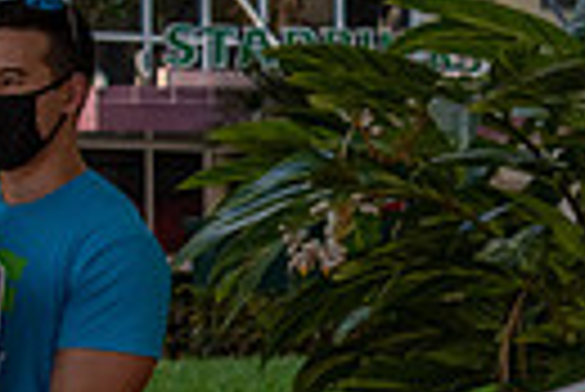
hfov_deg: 5.4
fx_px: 6182
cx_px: 594
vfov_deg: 3.6
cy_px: 309
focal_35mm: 380
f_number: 8
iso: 320
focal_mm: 55
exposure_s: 1/250
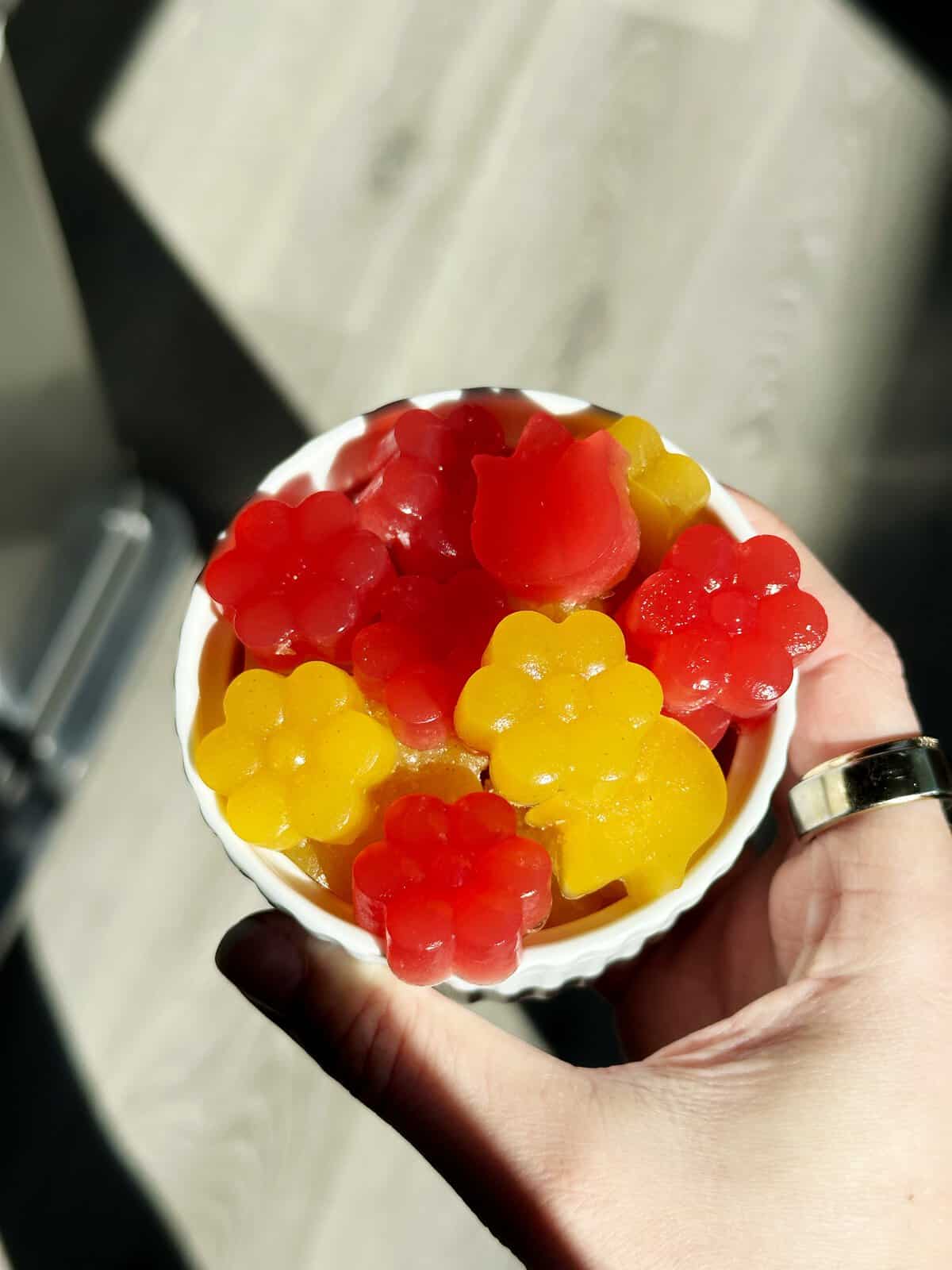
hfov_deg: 30.3
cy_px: 635
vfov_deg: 39.7
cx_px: 476
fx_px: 1760
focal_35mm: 48
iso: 64
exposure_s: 1/2358
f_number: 1.78
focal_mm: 6.86
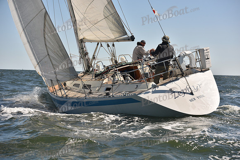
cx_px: 120
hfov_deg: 28.8
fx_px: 467
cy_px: 80
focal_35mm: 70
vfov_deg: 19.5
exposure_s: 1/1250
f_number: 4.5
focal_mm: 70
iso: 250
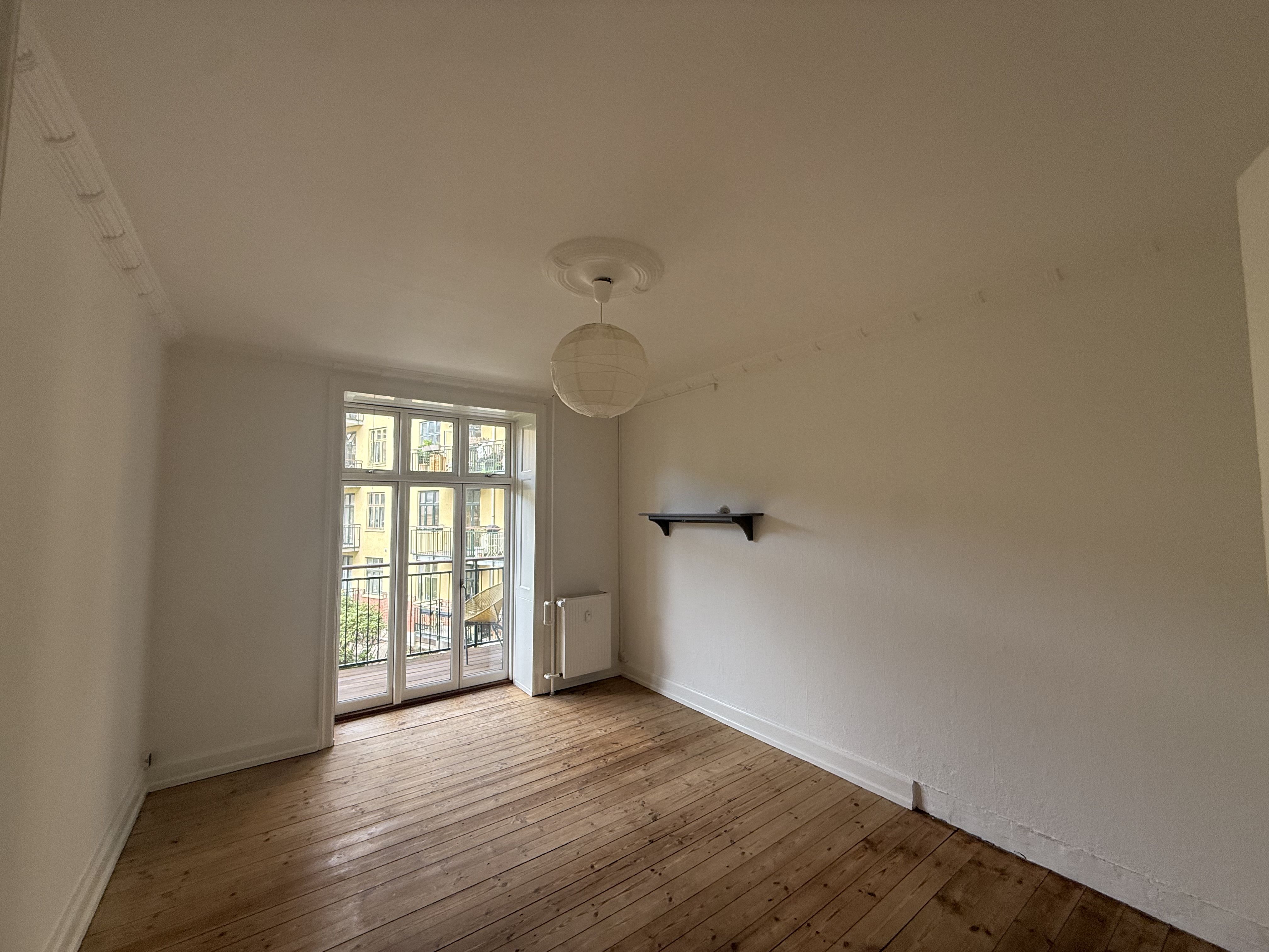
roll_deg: +1.1
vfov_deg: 85.7
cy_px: 476
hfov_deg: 102.1
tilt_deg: +4.1
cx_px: 634
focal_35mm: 14
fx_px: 513
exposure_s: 1/99
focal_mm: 2.22
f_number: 2.2
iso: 100
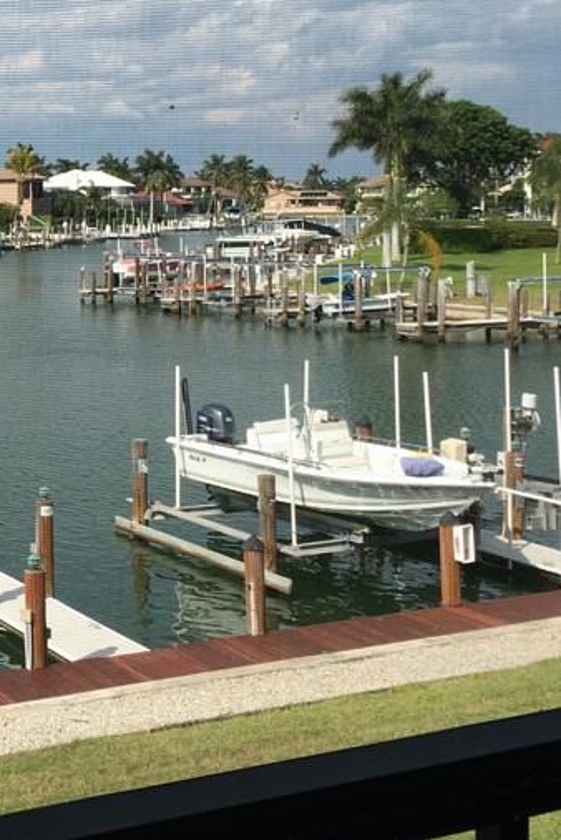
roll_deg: -0.6
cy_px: 277
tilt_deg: -2.5
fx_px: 1424
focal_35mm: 61
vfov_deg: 32.6
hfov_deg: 21.2
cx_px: -60
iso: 25
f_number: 2.2
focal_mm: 4.15
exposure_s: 1/1282
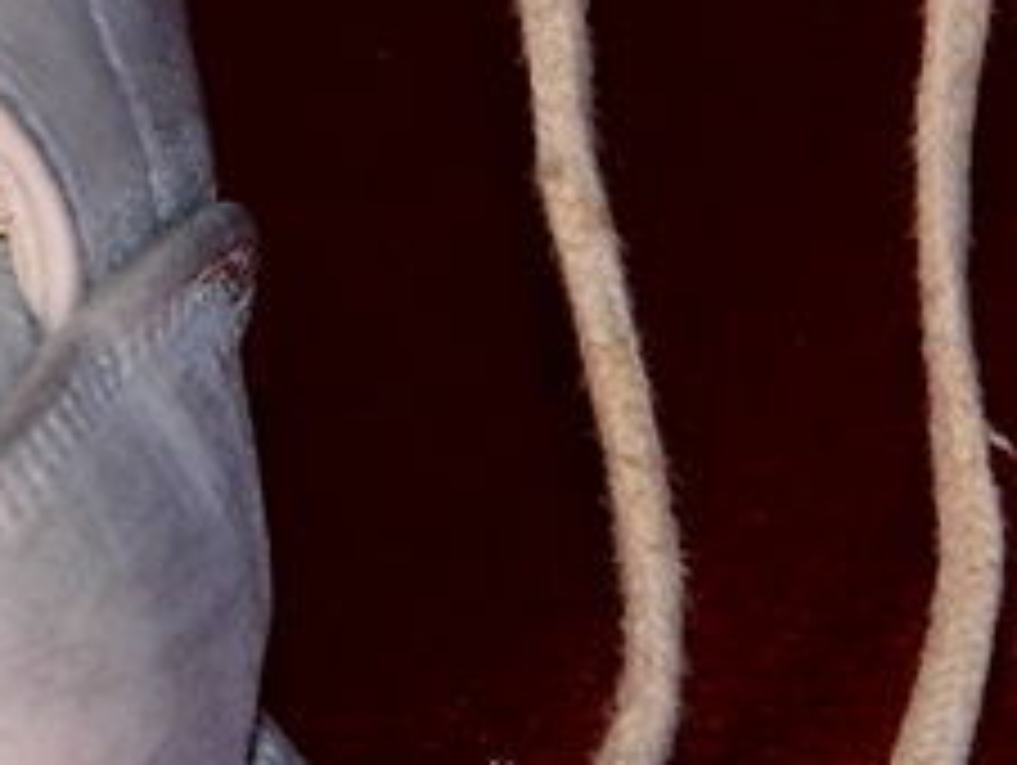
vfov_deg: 3.2
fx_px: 13764
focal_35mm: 468
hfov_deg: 4.2
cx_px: 468
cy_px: -126
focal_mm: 19
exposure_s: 1/60
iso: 100
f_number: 4.5
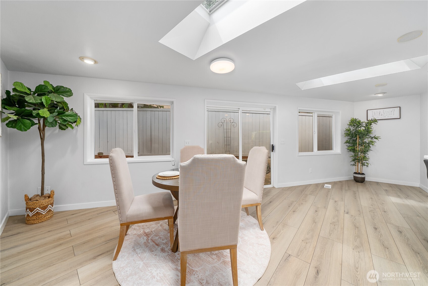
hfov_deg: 112.6
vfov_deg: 90.1
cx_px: 214
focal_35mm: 12
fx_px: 143
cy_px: 143
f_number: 7.1
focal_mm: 12
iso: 1000
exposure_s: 1/30
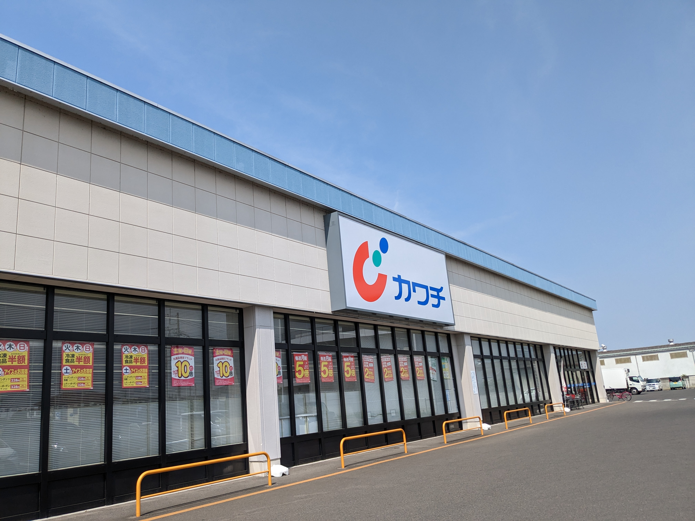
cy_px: 260
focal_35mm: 27
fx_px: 542
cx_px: 348
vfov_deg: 51.4
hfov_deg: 65.3
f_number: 1.73
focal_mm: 4.38
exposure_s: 1/3891
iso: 64
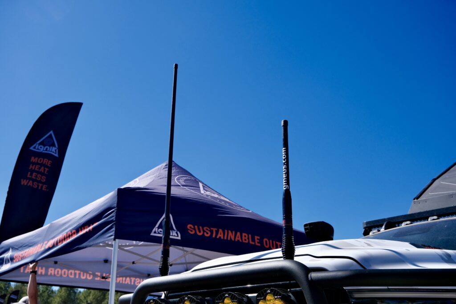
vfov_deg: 34.2
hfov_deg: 49.5
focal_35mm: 39
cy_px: 152
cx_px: 228
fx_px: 494
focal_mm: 26
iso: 160
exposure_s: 1/640
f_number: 5.6
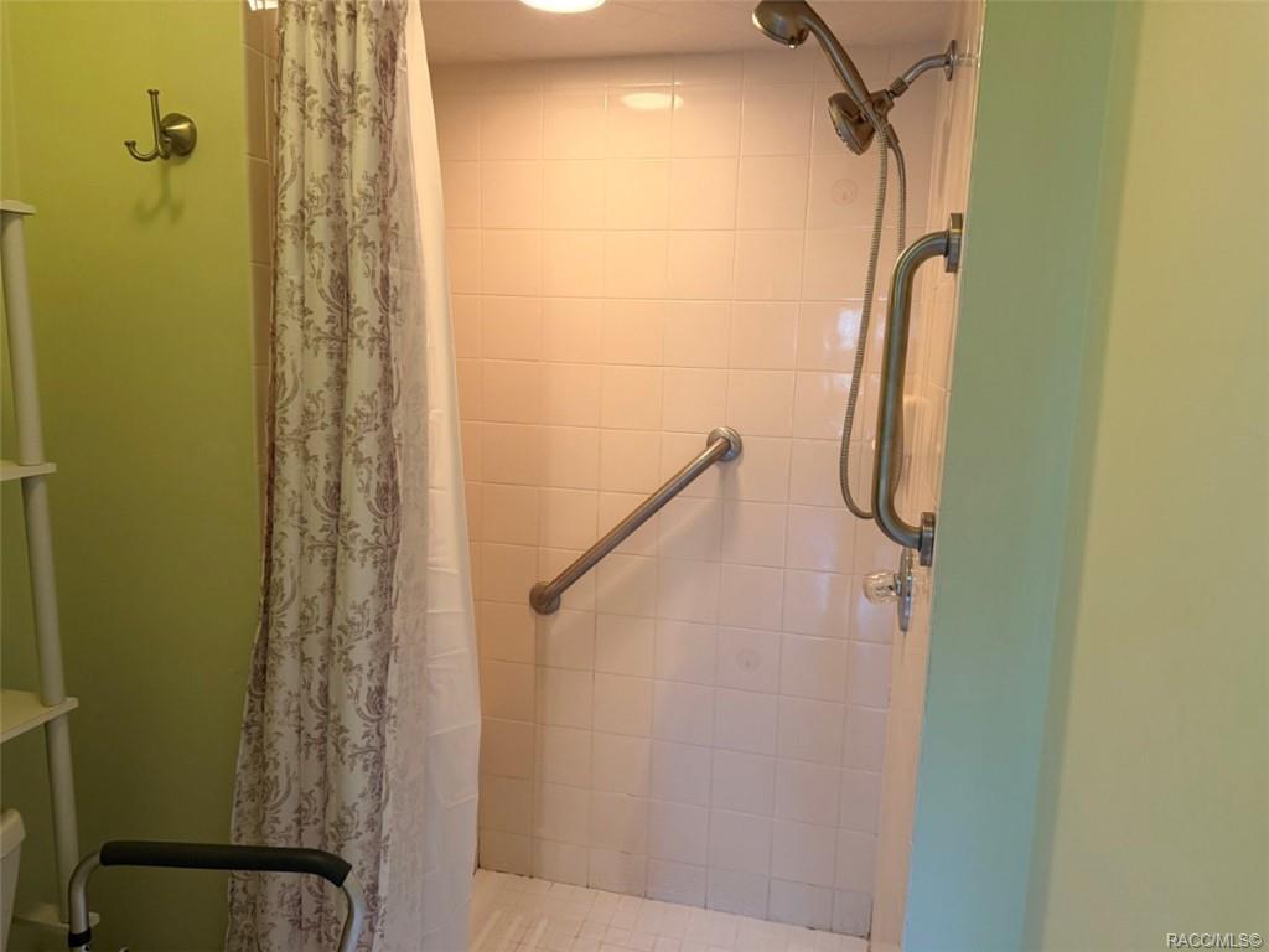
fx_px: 880
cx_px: 634
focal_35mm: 24
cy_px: 476
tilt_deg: -7.9
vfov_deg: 56.8
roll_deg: -1.8
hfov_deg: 71.6
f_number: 1.78
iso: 250
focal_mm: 6.76
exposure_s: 1/60
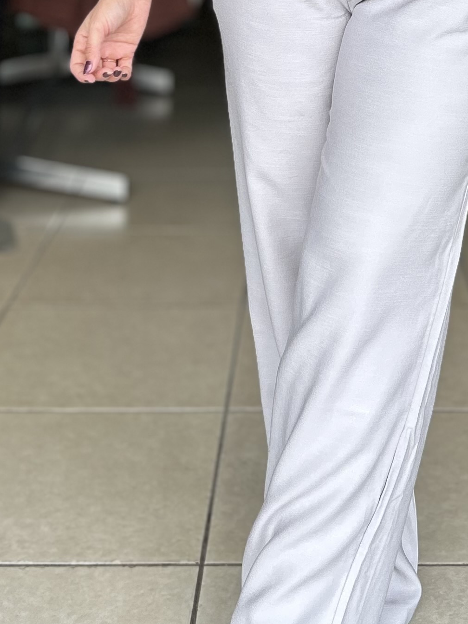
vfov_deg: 23.7
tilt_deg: -8.1
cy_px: -31
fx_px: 1406
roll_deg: -0.7
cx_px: 338
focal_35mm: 78
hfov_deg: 18.8
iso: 40
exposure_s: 1/195
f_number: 1.5
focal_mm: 5.7
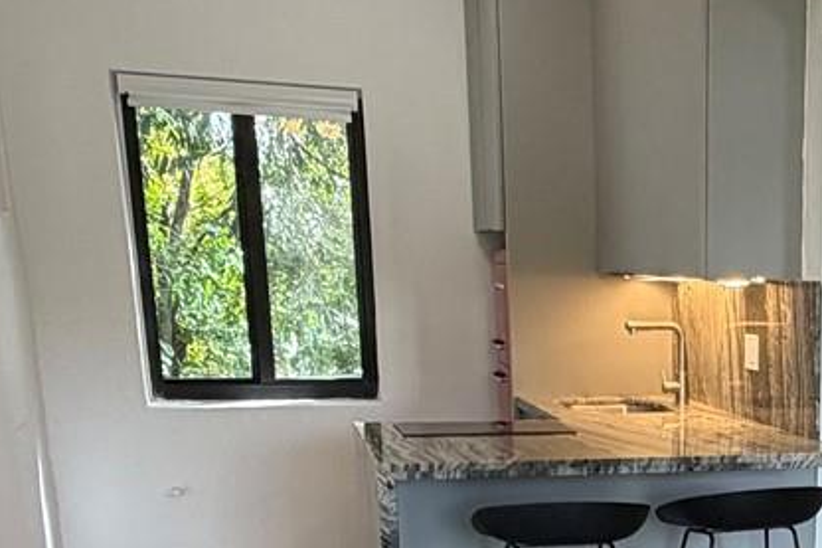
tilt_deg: -15.7
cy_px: 597
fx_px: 1278
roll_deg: -1.4
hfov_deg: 33.0
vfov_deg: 22.8
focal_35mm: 56
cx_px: 804
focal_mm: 2.22
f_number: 2.2
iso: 250
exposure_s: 1/120
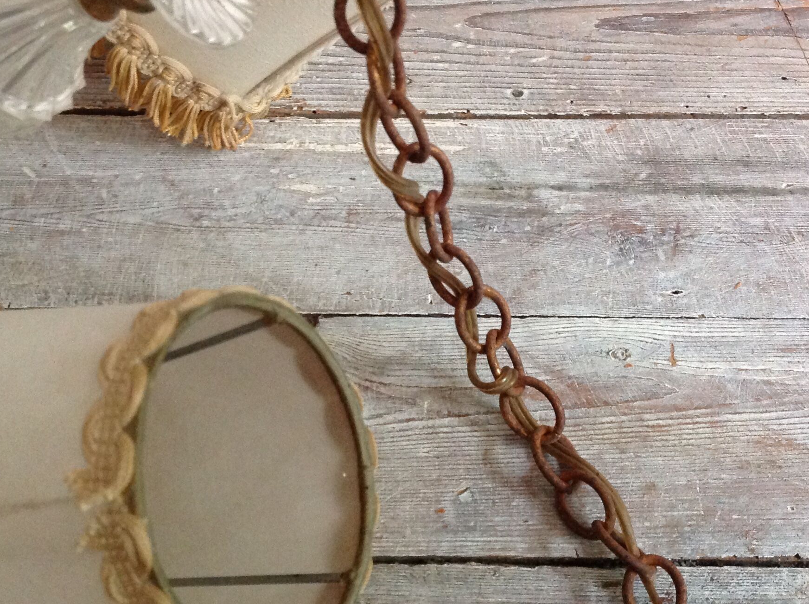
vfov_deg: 27.9
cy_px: 348
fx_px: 1213
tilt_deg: -58.4
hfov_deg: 36.9
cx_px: 416
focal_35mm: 52
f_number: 2.4
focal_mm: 4.28
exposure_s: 1/15
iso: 320
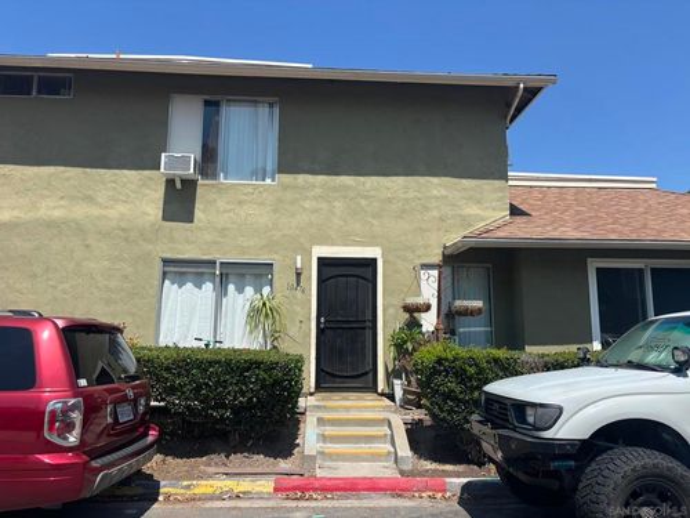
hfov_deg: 67.3
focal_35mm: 26
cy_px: 259
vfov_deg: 53.1
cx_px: 345
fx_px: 518
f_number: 1.6
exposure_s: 1/3413
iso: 50
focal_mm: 5.96
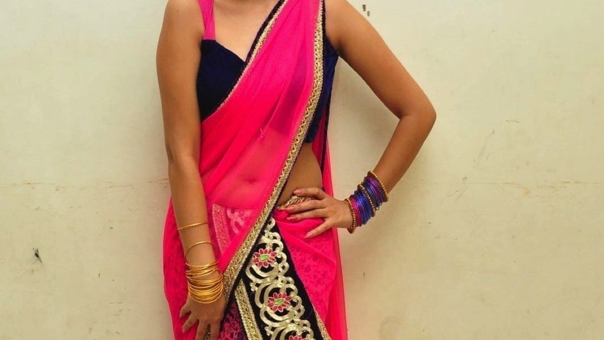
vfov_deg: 16.9
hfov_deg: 29.7
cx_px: 302
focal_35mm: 71
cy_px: 257
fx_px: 1137
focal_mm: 30
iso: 1600
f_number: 7.1
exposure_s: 1/125
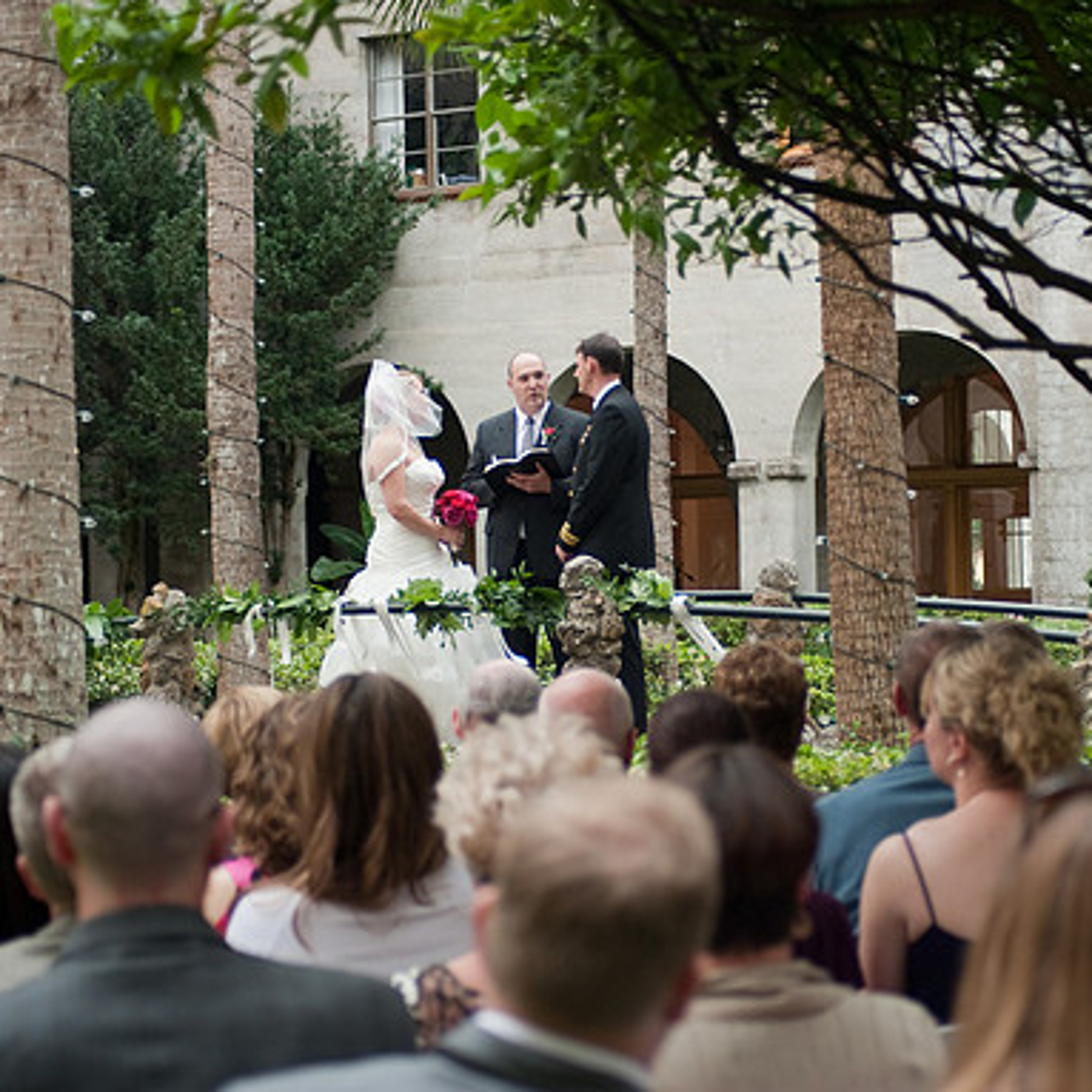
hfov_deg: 19.3
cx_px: 624
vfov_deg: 19.3
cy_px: 547
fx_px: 3212
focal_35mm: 90
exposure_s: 1/100
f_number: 4
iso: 500
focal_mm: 70
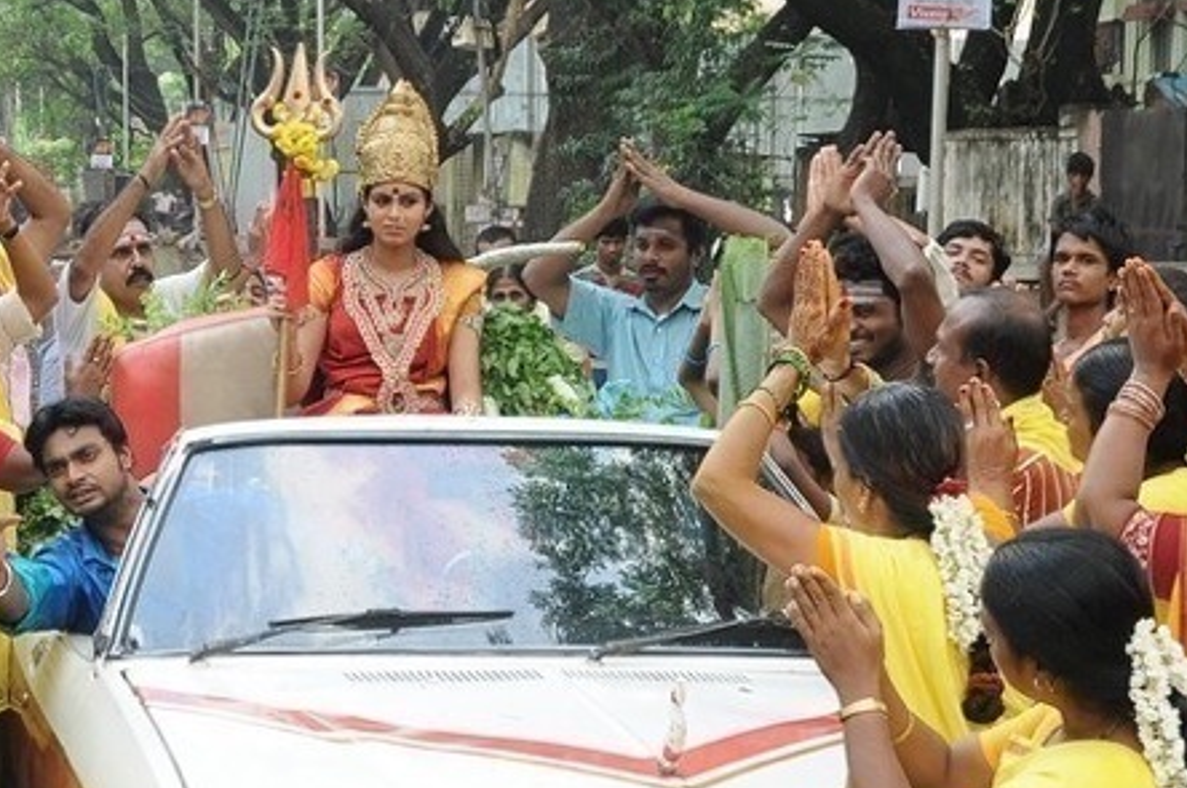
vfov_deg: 12.6
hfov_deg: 18.9
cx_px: 460
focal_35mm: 108
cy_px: 596
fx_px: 3557
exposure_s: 1/80
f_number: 9
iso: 400
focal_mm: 32
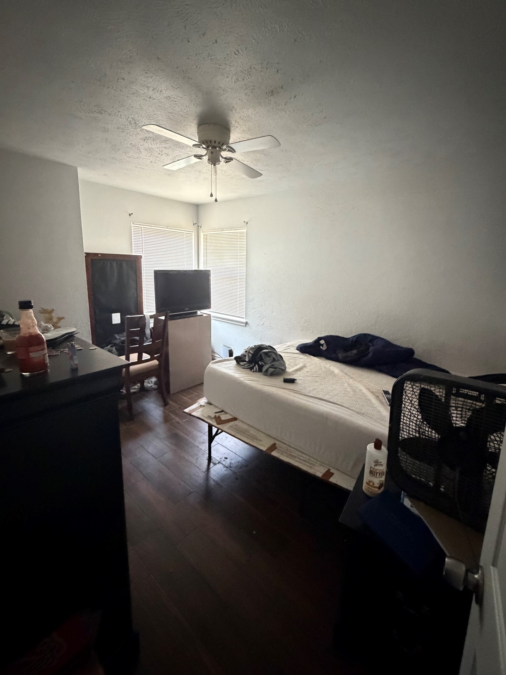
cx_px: 267
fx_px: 292
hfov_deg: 81.7
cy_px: 316
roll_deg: -1.4
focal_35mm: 15
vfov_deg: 98.0
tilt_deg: -9.2
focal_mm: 2.22
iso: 1250
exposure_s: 1/60
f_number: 2.2
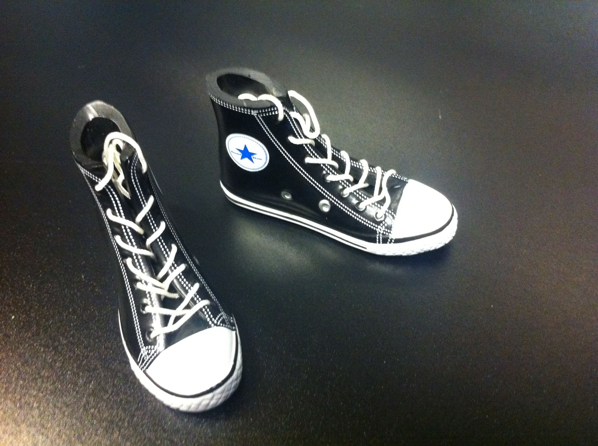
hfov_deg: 52.7
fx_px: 604
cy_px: 223
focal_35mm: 35
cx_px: 299
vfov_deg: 40.6
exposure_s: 1/15
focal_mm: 3.85
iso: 640
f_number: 2.8
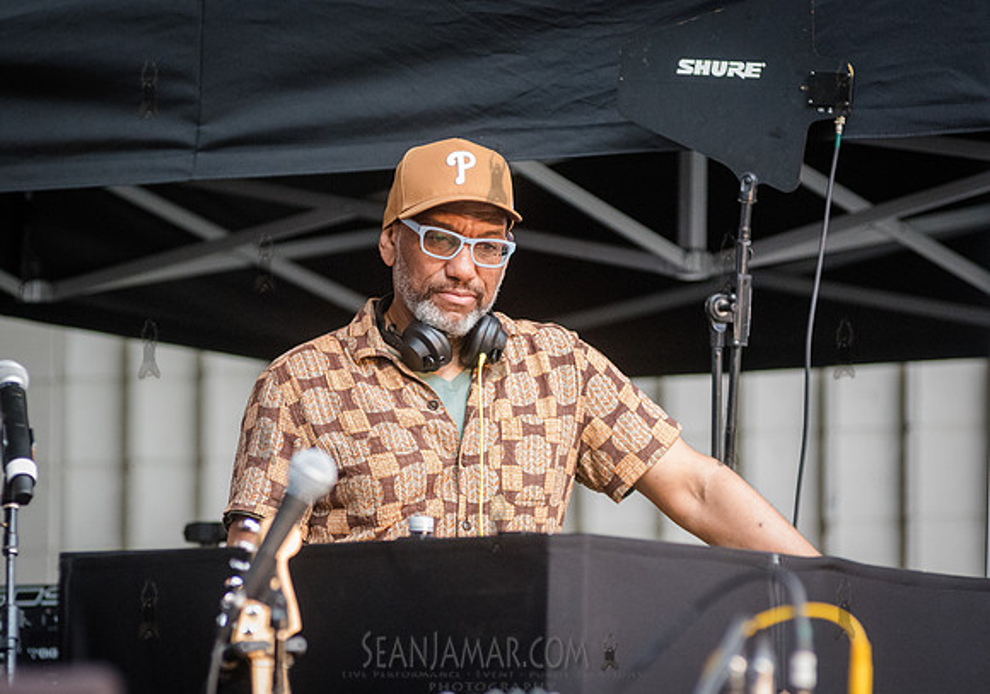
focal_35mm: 229
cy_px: 383
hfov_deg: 8.8
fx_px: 6396
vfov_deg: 6.2
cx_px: 402
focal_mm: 170
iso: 4000
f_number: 4
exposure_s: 1/400
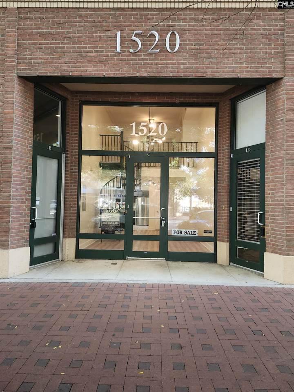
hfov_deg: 58.9
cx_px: 147
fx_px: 260
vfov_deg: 73.9
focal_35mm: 23
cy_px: 196
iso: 100
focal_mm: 5.54
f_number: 1.8
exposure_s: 1/30
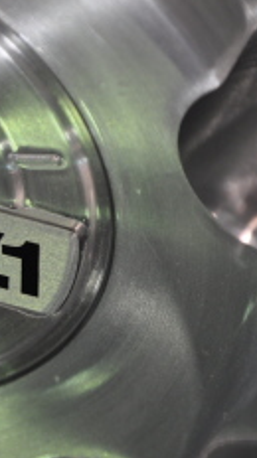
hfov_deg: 2.9
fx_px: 5058
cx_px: -20
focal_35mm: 416
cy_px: 153
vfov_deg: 5.2
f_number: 5.6
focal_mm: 105
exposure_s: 1/100
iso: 400
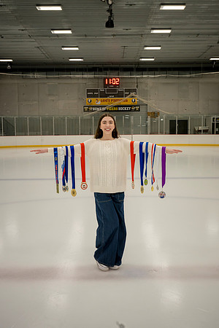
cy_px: 164
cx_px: 110
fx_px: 356
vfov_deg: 49.6
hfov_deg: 34.2
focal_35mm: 39
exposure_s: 1/250
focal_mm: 39
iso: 3200
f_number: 8
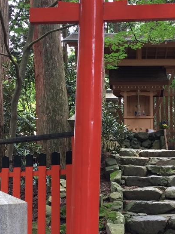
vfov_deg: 30.0
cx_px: 133
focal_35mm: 64
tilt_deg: +0.3
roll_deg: +1.4
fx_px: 431
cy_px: 157
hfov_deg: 22.7
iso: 40
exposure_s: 1/40
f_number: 2.2
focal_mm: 4.15
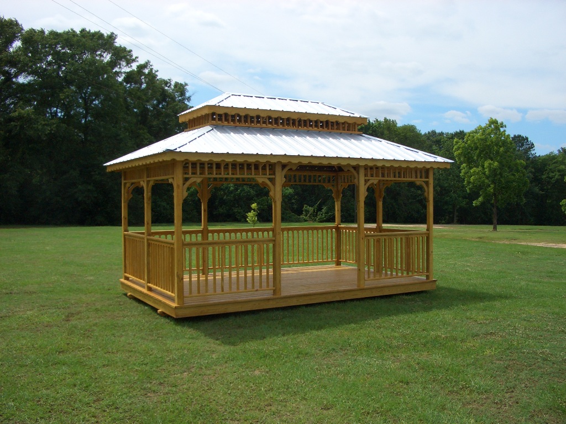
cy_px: 212
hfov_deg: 52.6
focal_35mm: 35
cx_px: 283
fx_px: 572
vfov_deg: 40.7
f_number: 4.3
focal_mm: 5.8
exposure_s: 1/640
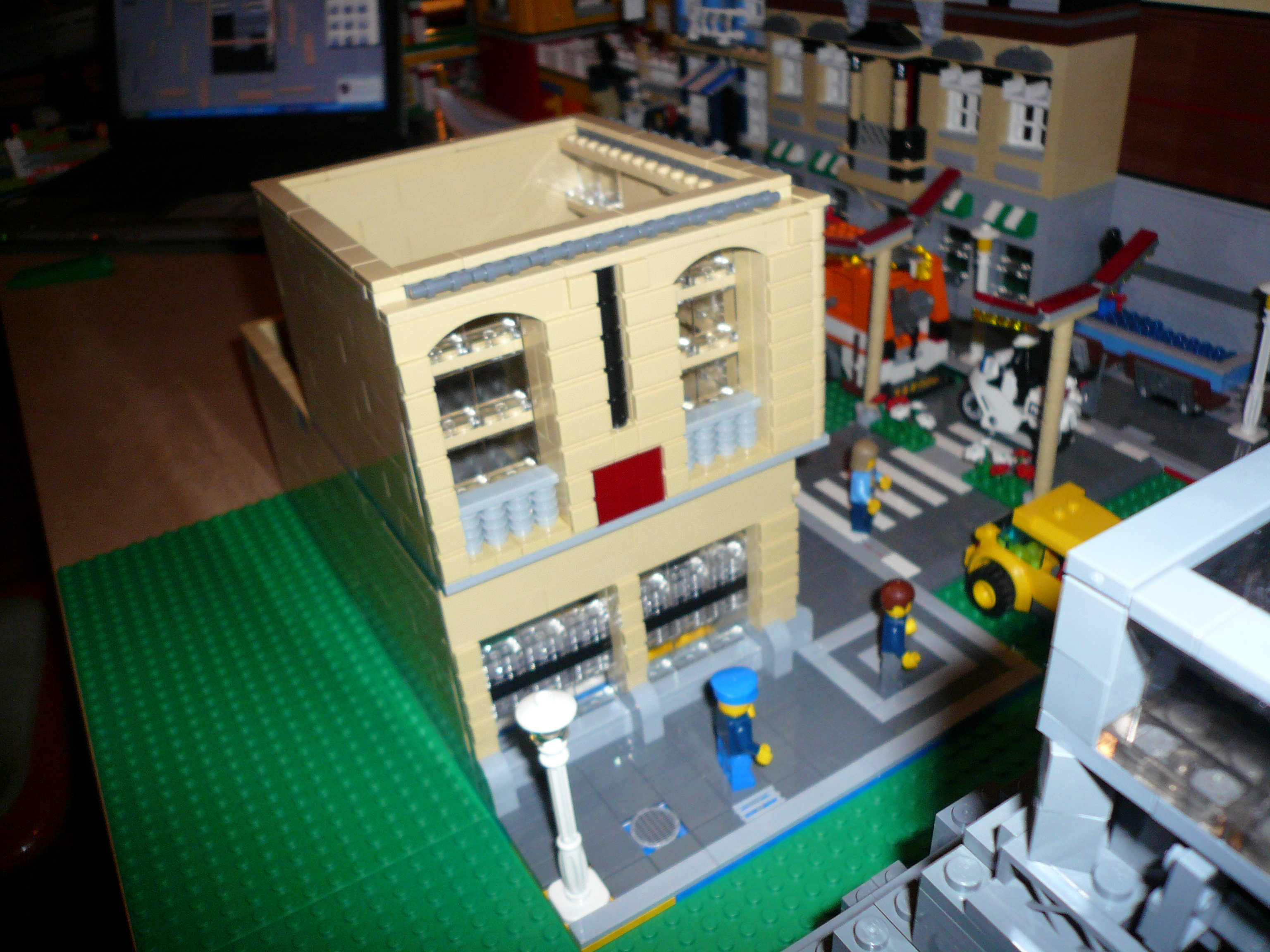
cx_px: 635
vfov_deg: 49.7
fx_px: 1027
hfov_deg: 63.4
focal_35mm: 28
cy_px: 476
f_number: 2.8
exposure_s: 1/30
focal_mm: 4.6
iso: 100
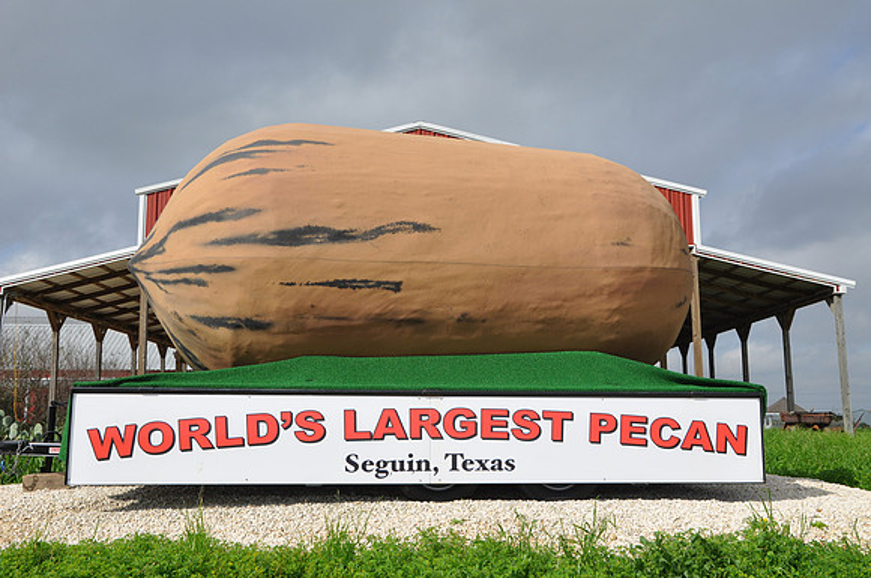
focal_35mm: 38
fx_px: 906
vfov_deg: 35.4
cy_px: 289
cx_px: 436
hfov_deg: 51.3
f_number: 9
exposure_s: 1/320
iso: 200
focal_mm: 25
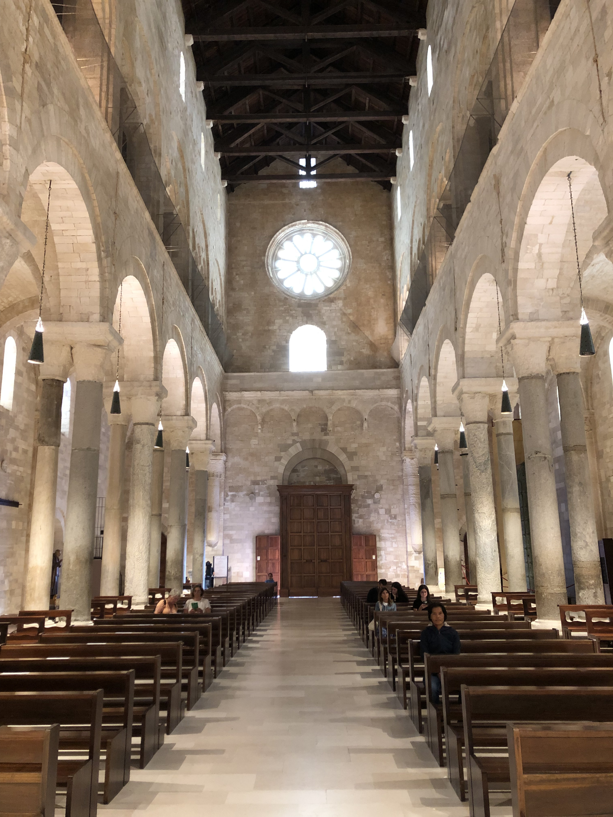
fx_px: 661
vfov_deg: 63.4
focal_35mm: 28
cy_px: 408
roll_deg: +1.0
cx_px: 306
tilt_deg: +12.1
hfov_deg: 49.7
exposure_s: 1/9
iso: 100
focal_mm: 4
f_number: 1.8
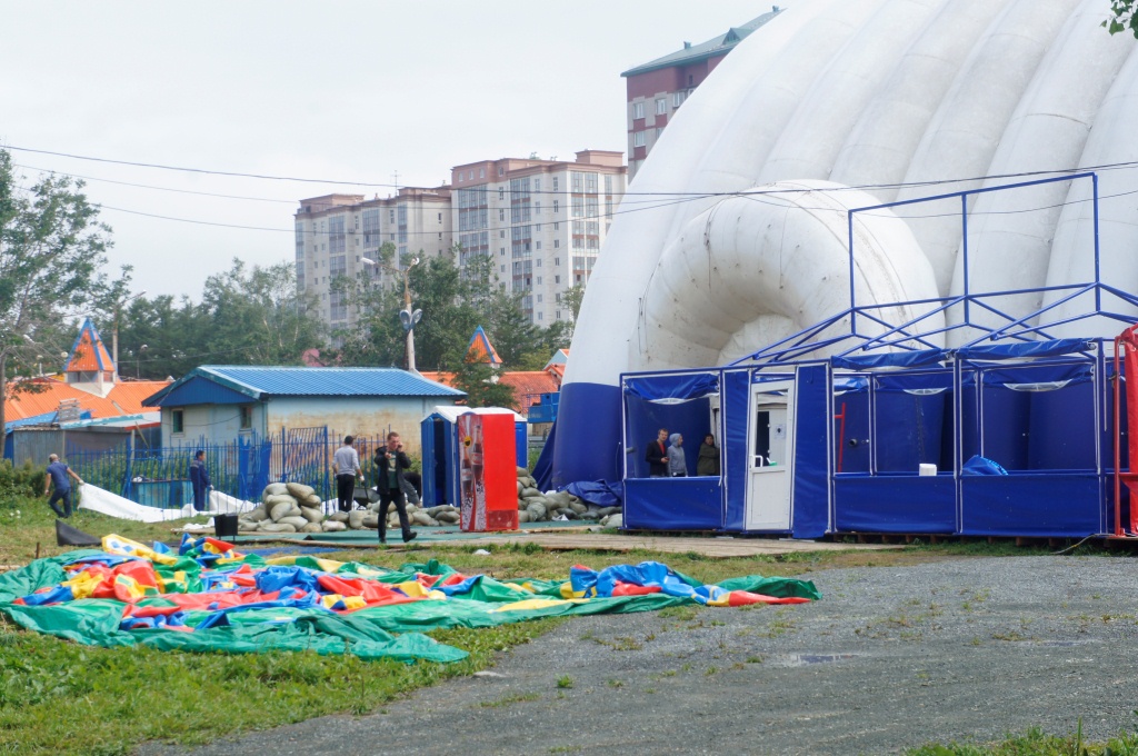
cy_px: 378
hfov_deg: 24.6
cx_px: 569
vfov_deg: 16.5
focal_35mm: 82
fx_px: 2605
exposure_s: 1/160
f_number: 11
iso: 200
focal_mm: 55
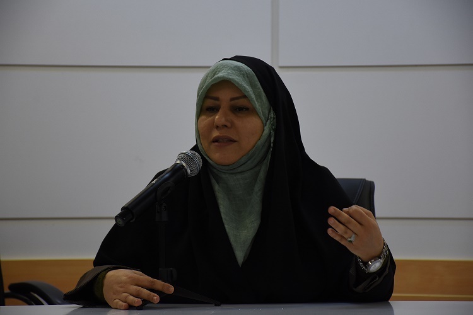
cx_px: 236
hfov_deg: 14.4
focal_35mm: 142
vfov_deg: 9.6
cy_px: 158
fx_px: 1872
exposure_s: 1/100
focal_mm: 95
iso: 800
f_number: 5.3
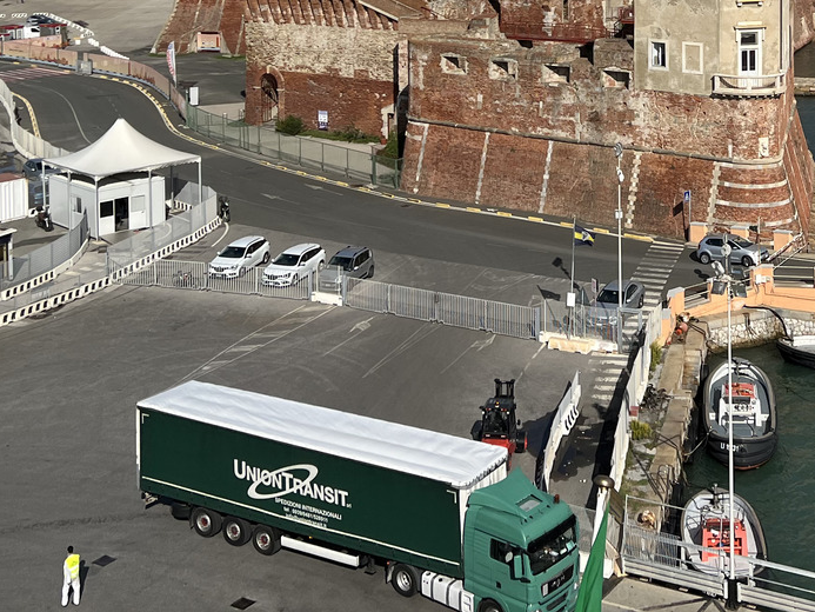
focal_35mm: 60
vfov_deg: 22.8
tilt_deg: -3.0
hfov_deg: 31.7
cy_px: -85
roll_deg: +0.8
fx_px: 1413
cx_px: 597
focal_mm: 5.7
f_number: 1.5
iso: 50
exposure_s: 1/8696
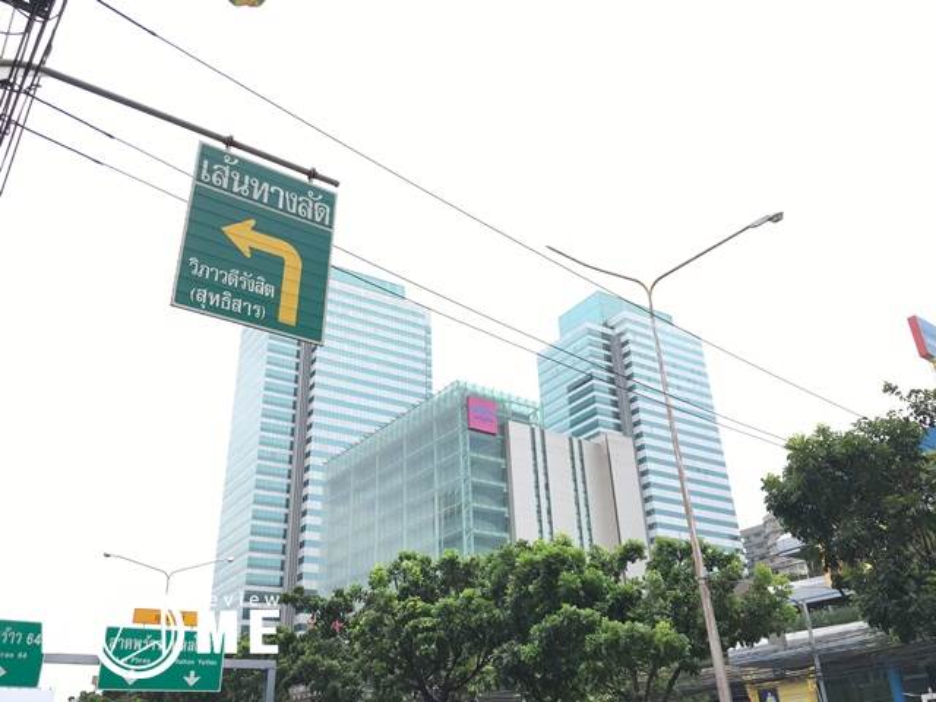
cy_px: 351
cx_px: 468
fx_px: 784
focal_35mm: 29
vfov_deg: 48.2
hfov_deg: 61.7
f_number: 2.2
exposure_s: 1/475
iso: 25
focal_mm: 4.15
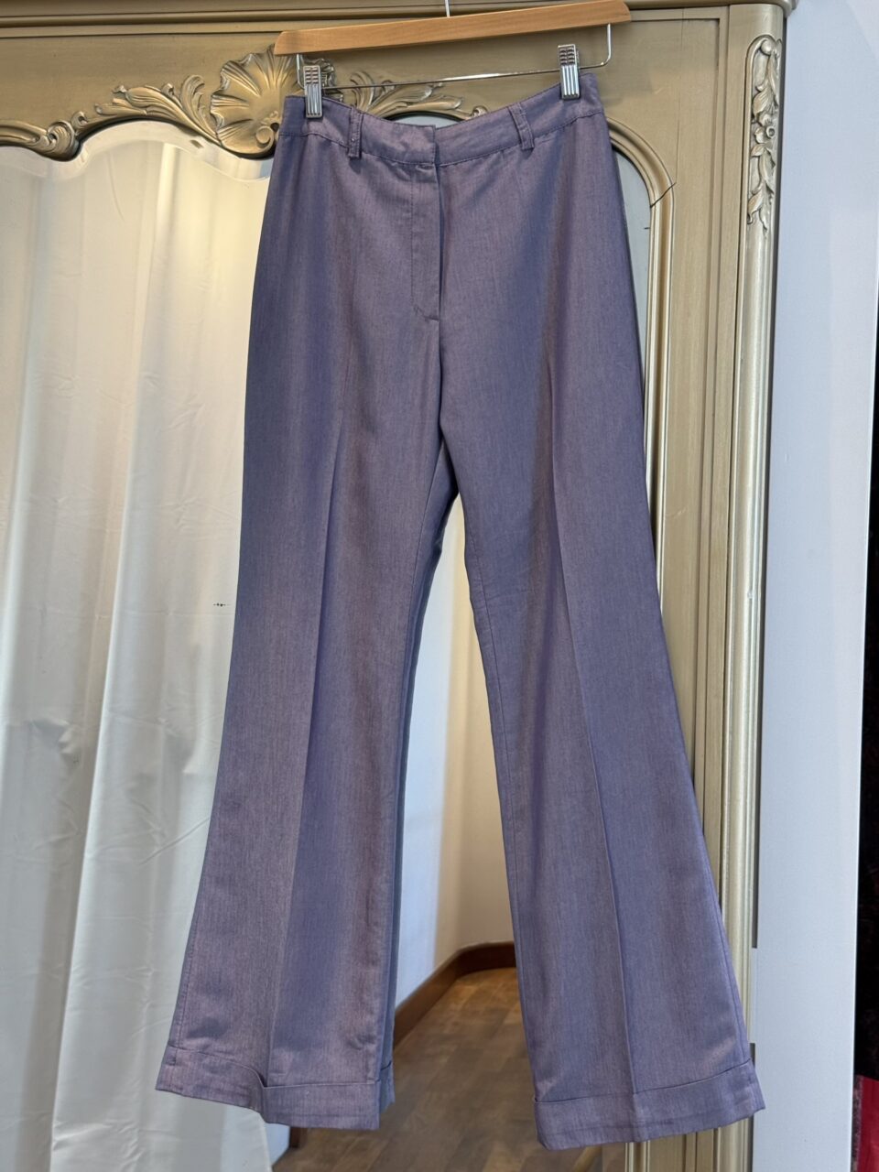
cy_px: 586
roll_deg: -1.3
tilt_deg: -4.8
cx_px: 440
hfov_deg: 30.3
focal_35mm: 48
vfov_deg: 39.7
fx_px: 1625
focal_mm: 6.76
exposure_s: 1/282
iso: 80
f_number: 1.78
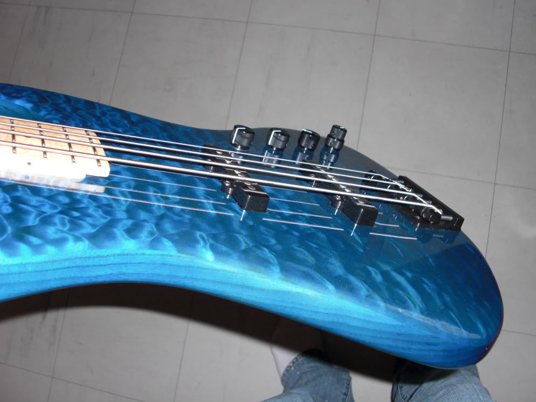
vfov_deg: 38.7
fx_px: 573
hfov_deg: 50.1
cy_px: 197
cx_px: 267
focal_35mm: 37
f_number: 2.8
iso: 100
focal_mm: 6.3
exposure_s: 1/60
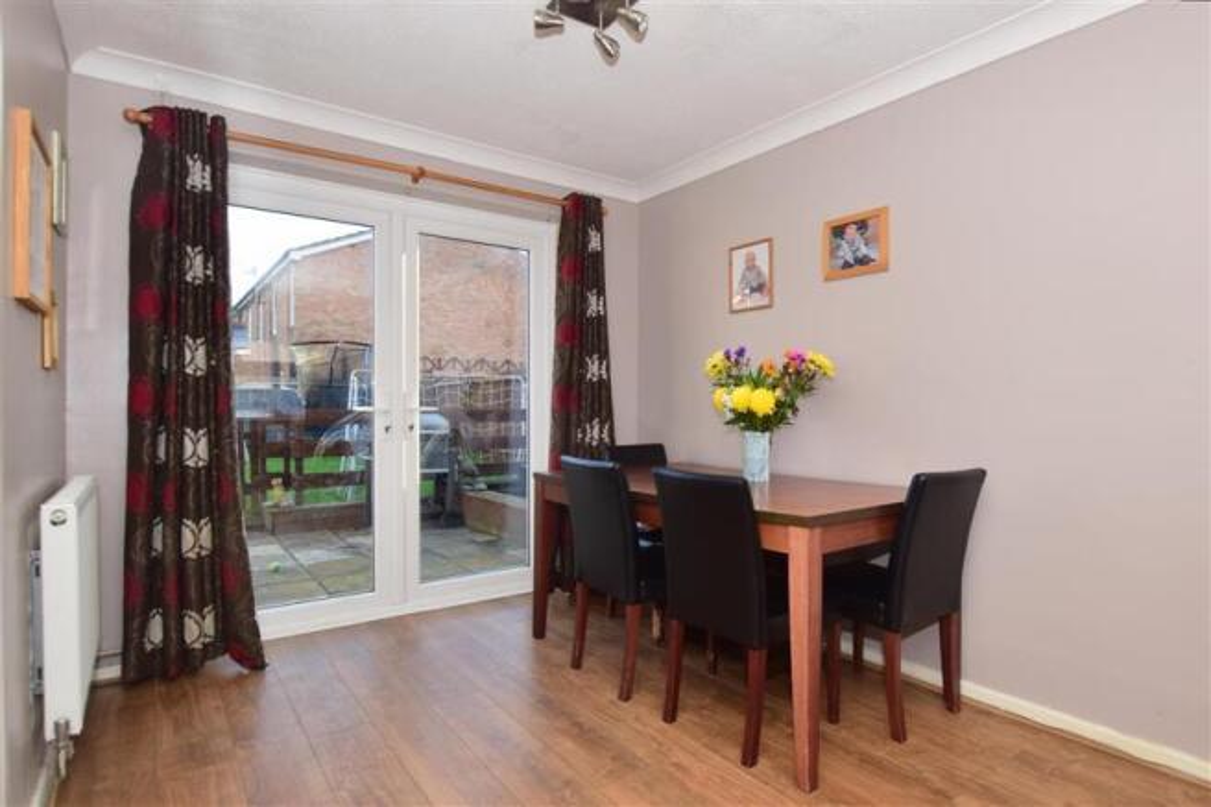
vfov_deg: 69.6
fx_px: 580
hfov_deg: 92.5
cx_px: 606
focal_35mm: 17
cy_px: 404
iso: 400
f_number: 7.1
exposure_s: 1/160
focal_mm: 11.5
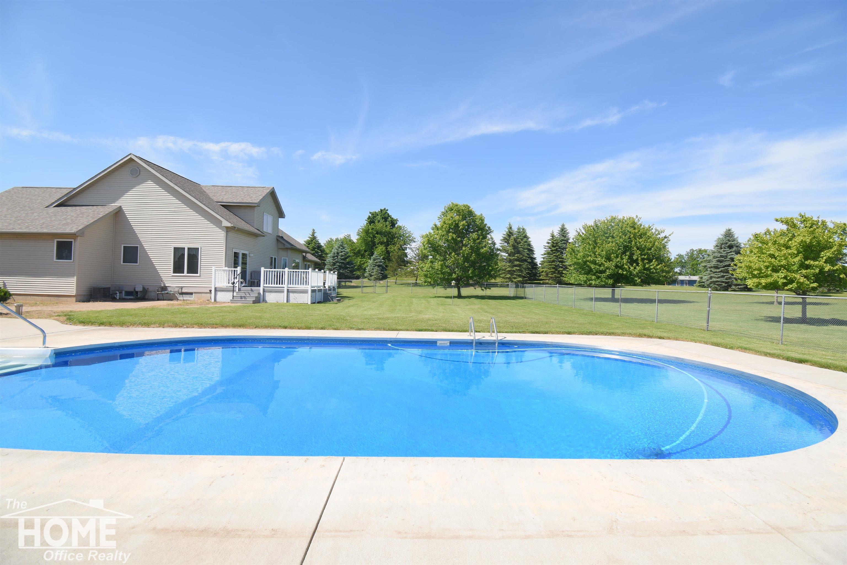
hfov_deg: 100.4
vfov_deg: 77.3
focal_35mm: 15
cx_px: 424
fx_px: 353
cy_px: 282
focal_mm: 10
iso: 100
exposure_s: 1/200
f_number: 8
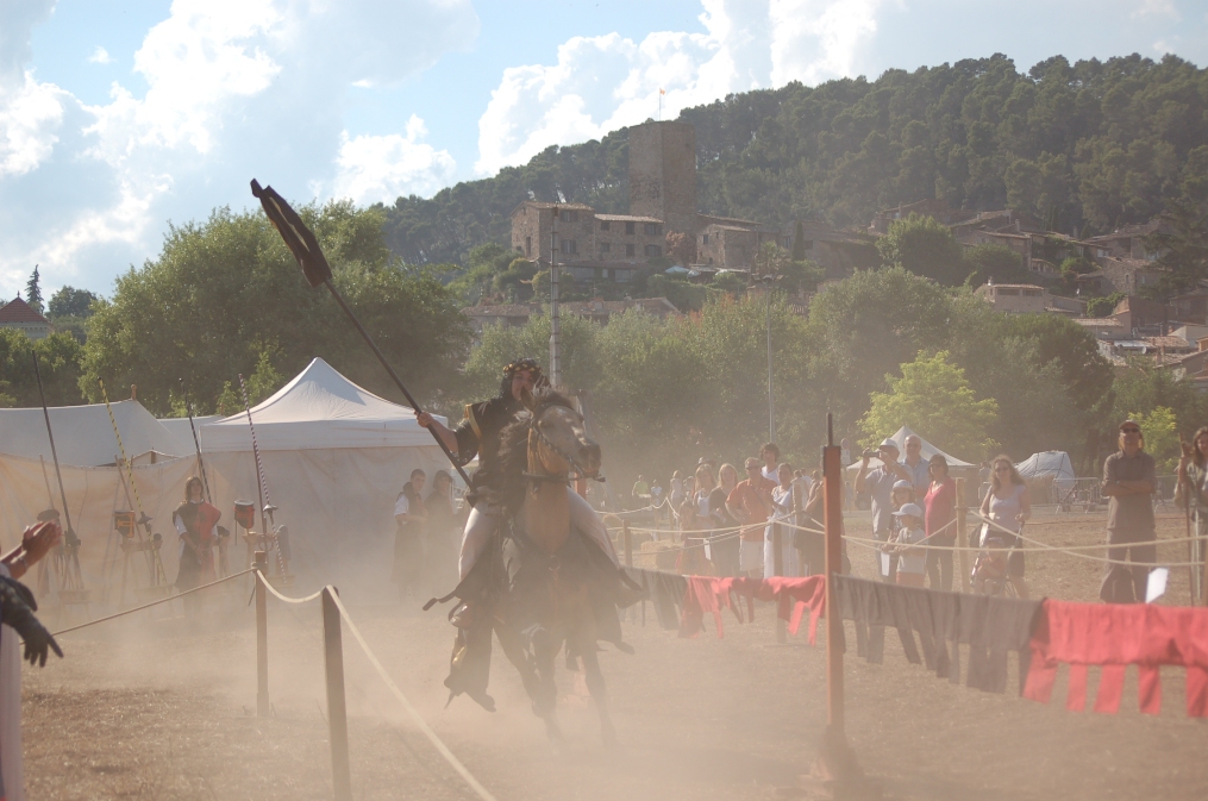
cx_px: 604
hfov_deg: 24.7
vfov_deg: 16.5
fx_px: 2764
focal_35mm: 82
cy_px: 400
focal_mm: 55
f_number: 4
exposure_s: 1/1600
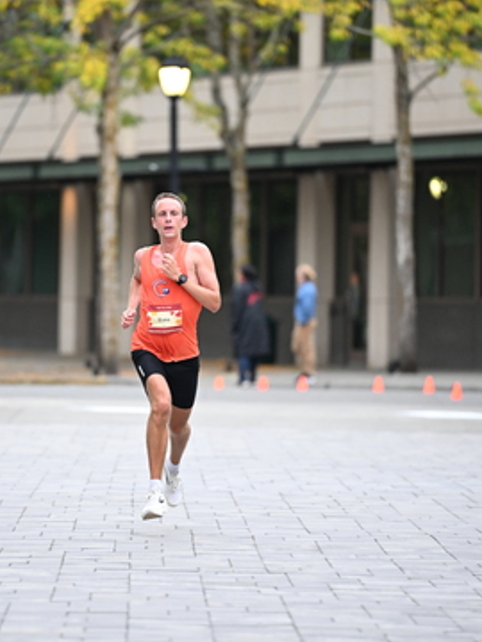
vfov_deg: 6.7
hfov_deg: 5.1
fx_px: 5458
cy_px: 262
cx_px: 183
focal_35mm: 294
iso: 1600
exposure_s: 1/640
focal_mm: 200
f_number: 2.8
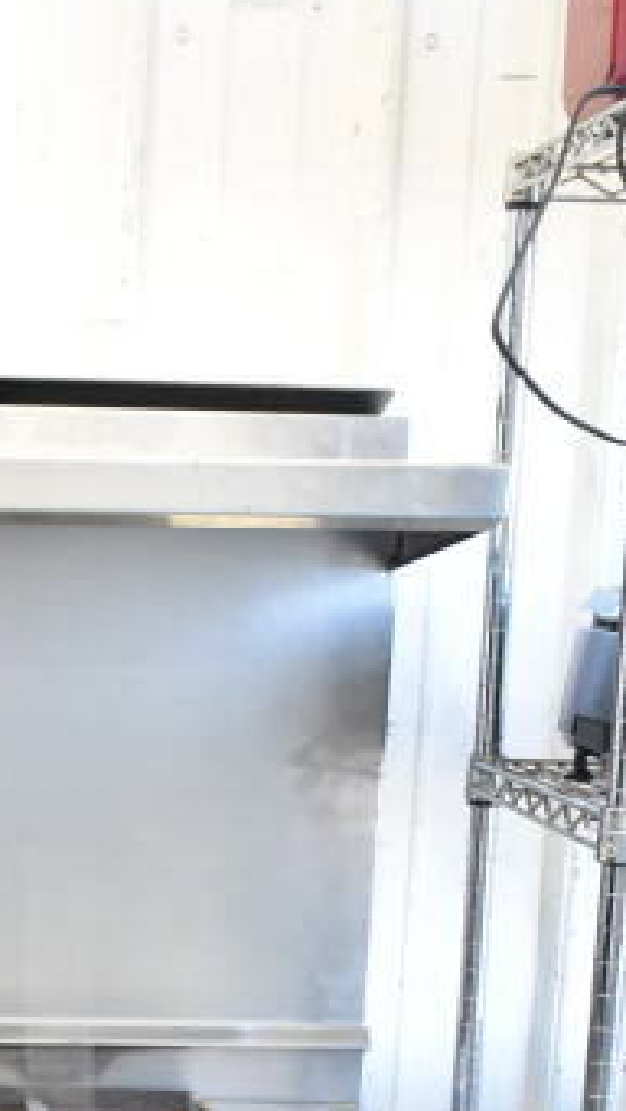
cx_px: -189
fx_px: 2607
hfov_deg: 13.2
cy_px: 1104
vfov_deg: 23.1
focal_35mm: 88
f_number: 3.8
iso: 1600
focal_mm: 21
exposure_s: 1/100
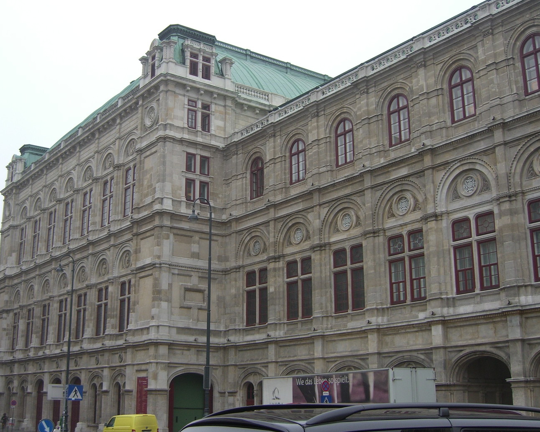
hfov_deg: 40.1
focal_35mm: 46
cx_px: 207
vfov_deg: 32.7
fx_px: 735
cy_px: 201
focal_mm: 7.9
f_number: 2.8
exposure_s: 1/250
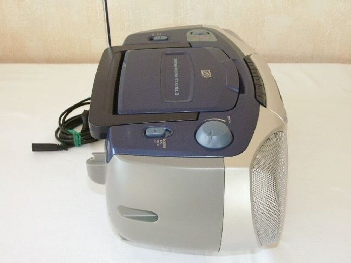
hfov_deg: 44.8
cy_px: 132
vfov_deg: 34.3
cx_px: 176
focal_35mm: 42
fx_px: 426
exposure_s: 1/100
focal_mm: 10.83
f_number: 4.5
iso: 200
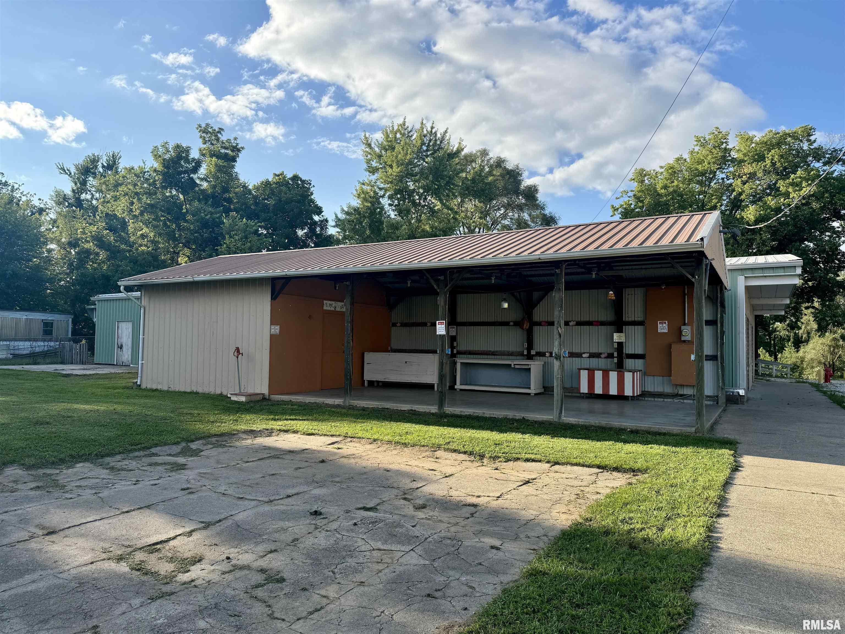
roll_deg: -0.6
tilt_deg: +2.2
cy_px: 317
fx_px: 586
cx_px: 422
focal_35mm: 24
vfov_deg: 56.8
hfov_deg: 71.6
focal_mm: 6.76
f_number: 1.78
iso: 80
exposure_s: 1/2331
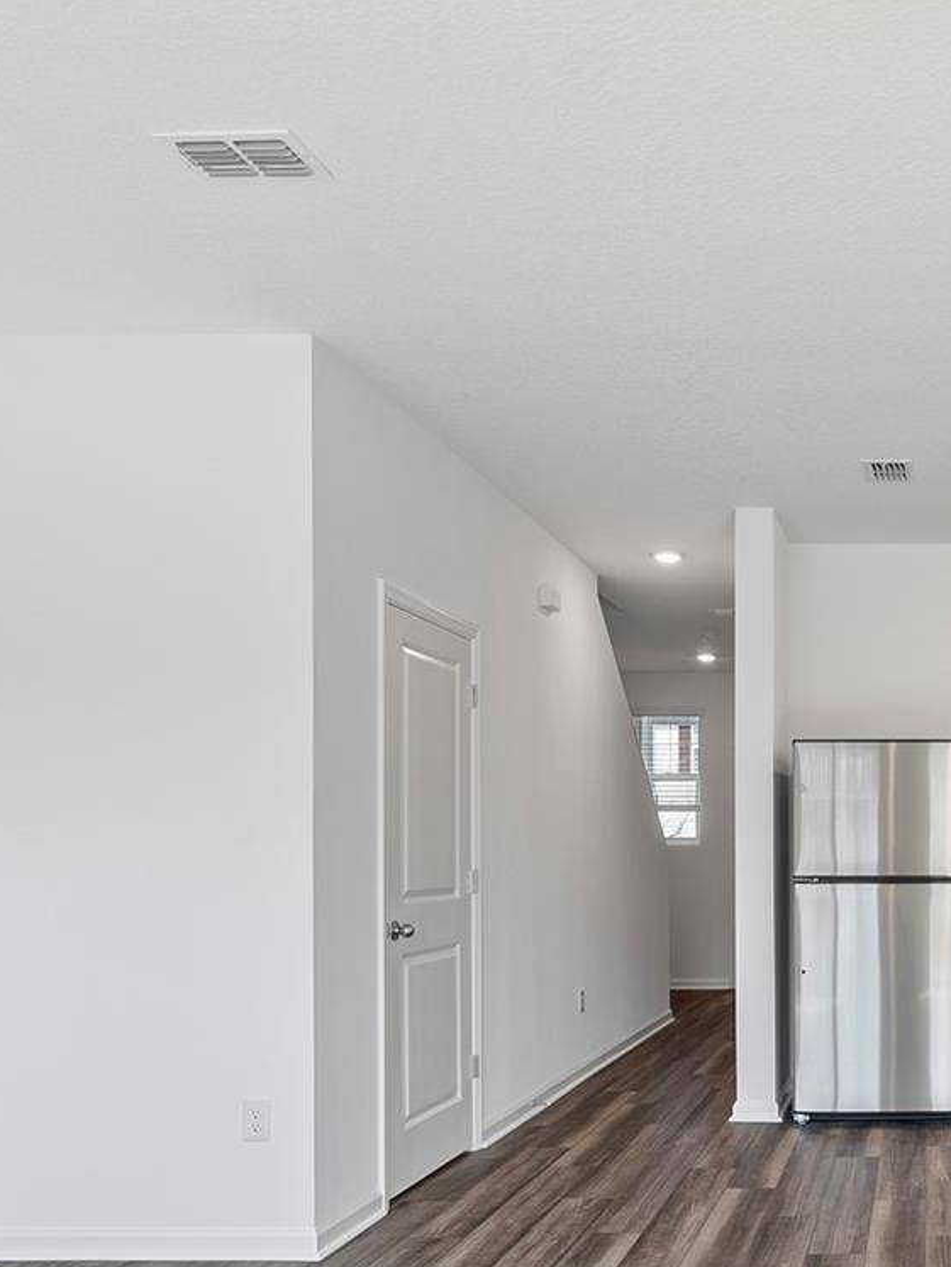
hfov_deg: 36.8
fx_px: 1281
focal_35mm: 35
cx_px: 939
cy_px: 834
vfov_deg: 51.7
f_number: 8
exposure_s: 1/2.5
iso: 400
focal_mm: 17
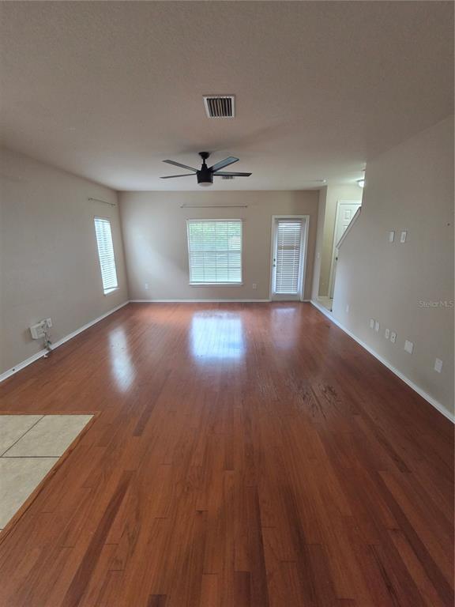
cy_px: 304
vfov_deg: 106.2
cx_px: 228
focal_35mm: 13
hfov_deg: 89.9
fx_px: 228
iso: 500
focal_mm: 2.2
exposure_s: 1/60
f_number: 2.2
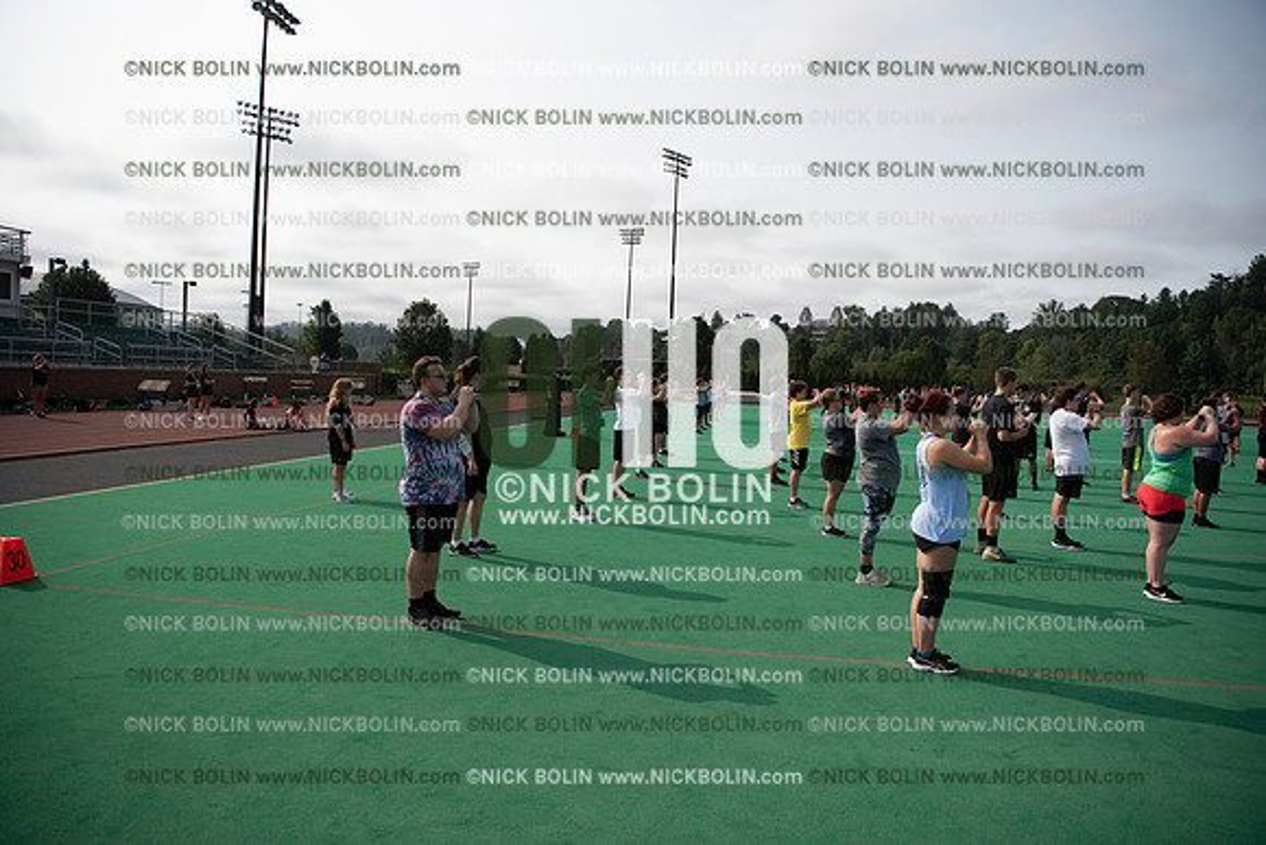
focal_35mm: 24
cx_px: 633
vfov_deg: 53.2
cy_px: 422
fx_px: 844
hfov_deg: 73.7
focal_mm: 24
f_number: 3.5
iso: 125
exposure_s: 1/1600
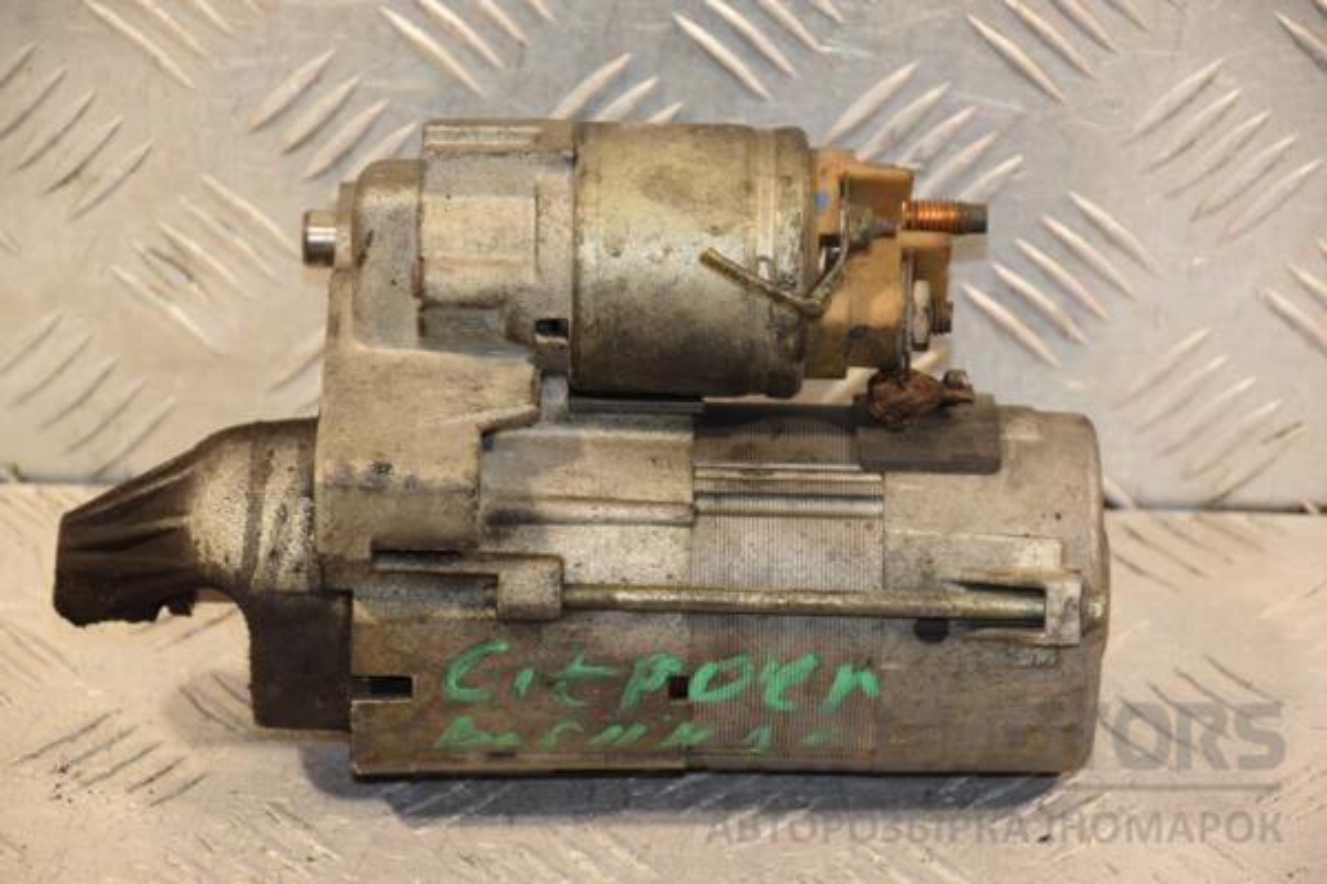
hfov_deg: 13.0
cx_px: 664
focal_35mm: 158
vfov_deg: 8.7
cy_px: 442
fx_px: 5805
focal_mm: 105
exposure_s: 1/100
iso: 800
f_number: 5.6
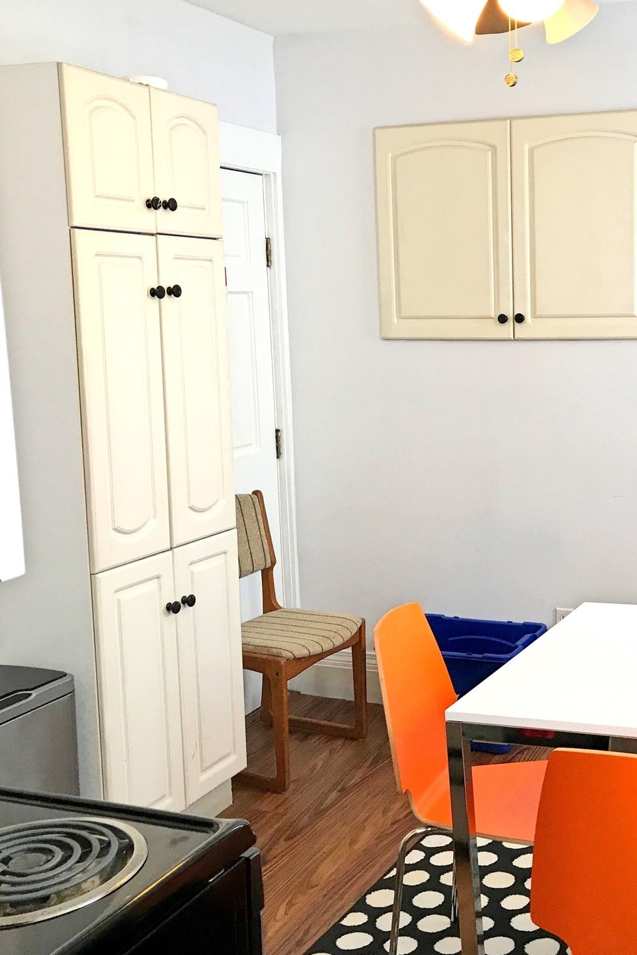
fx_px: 1088
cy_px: 471
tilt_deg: -9.2
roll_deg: +1.1
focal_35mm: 41
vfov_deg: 47.4
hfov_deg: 31.2
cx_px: 567
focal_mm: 3.99
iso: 20
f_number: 1.8
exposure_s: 1/40
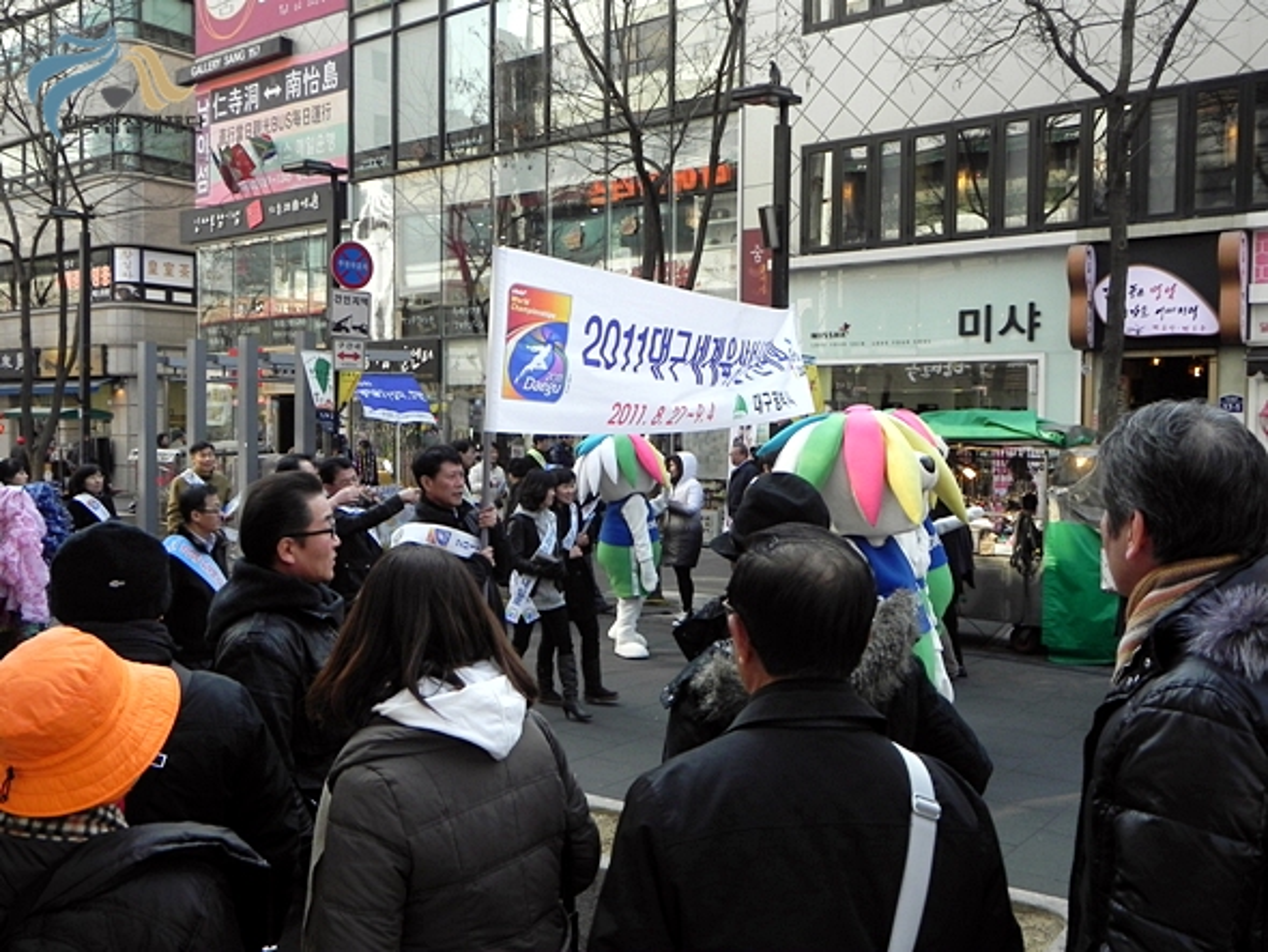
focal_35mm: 33
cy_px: 476
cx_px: 634
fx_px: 1209
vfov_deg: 43.0
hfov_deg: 55.3
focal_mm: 5.9
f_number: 5
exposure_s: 1/149
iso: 160
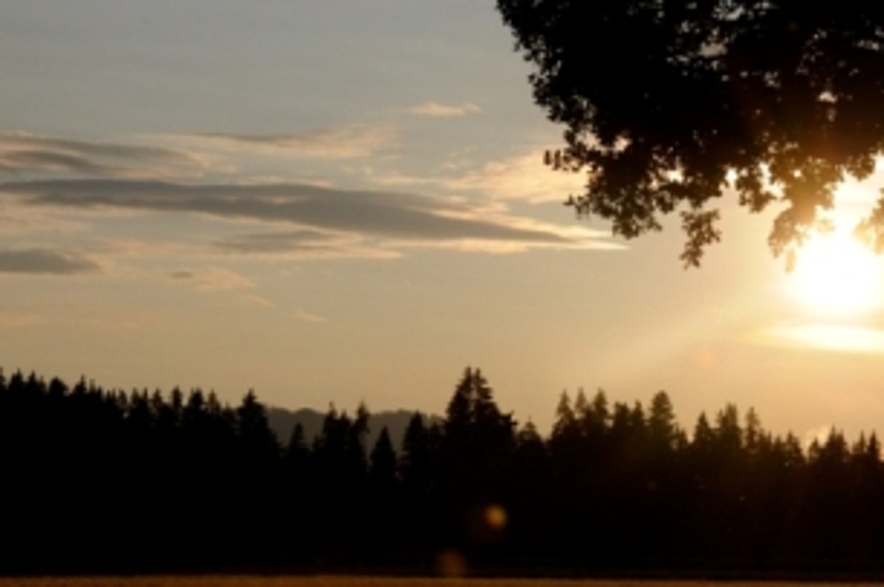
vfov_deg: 9.4
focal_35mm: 145
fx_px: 3555
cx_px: 592
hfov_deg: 14.2
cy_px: 425
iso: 200
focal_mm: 66
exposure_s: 1/1000
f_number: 11
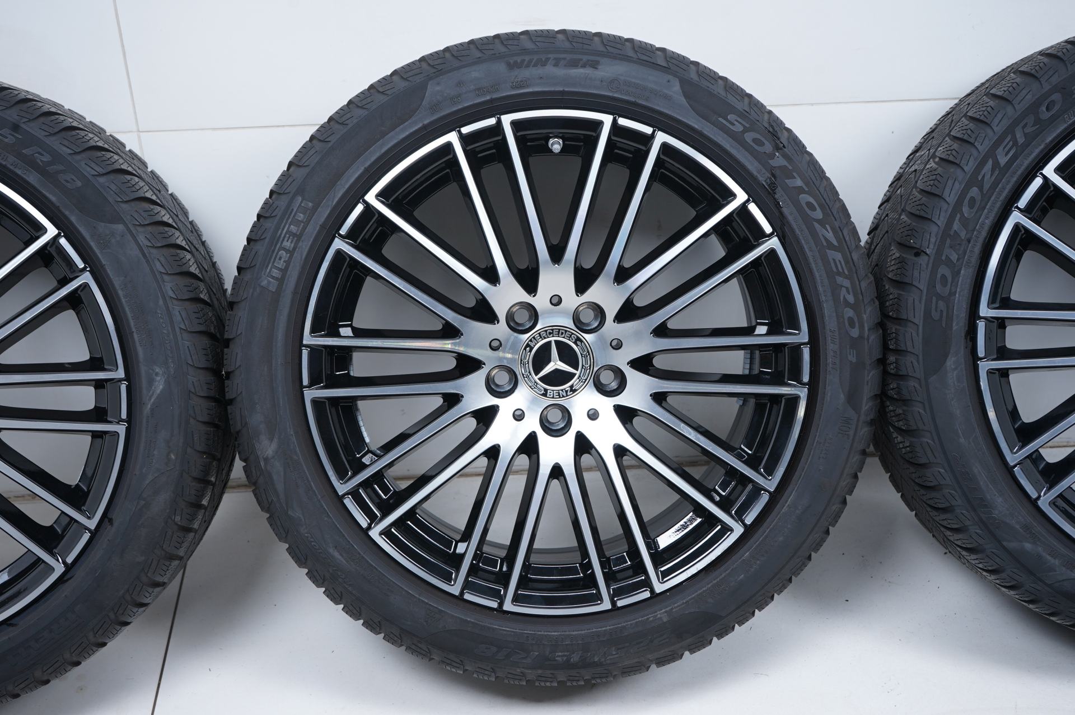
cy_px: 358
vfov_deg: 29.2
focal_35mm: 46
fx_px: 1373
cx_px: 538
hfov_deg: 42.8
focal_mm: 46
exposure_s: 1/125
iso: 250
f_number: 7.1
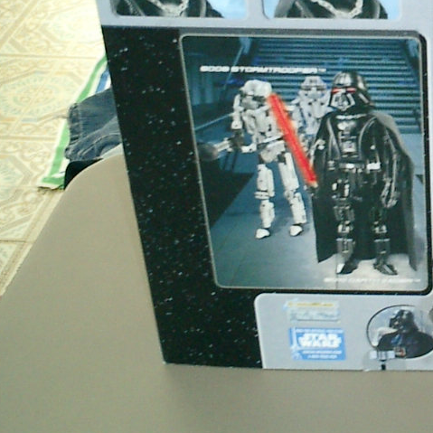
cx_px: 514
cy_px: 156
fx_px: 1203
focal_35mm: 85
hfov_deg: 19.3
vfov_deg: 20.4
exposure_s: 1/30
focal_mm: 7.5
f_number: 3.2
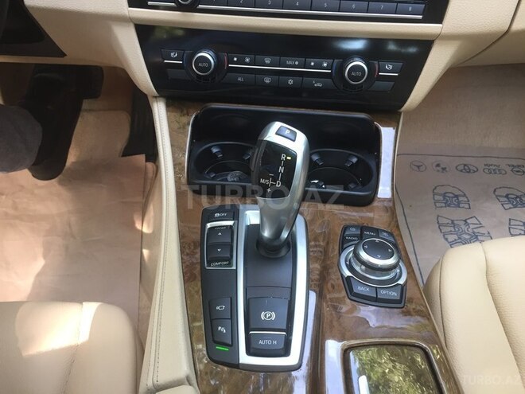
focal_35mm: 29
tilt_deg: -46.3
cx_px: 262
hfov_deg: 61.7
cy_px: 197
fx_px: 440
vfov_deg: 48.2
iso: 40
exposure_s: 1/33
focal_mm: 4.15
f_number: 2.2
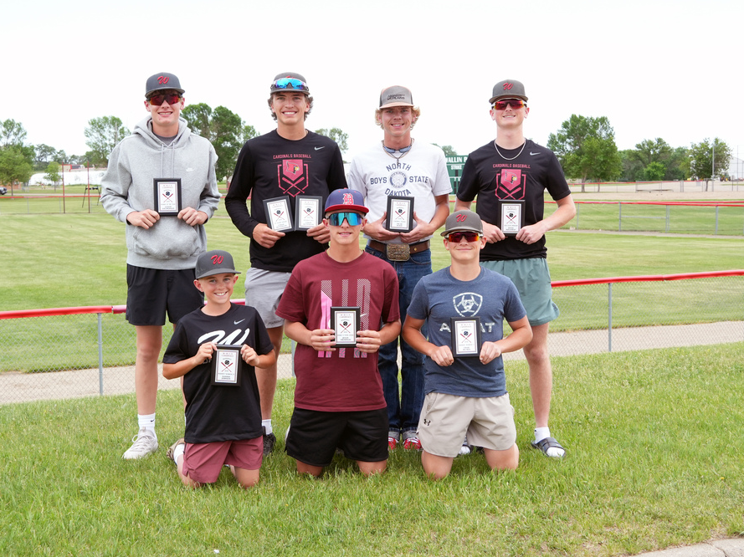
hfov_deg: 45.2
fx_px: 893
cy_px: 282
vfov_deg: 34.7
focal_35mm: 42
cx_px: 351
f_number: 5
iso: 500
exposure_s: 1/500
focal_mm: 25
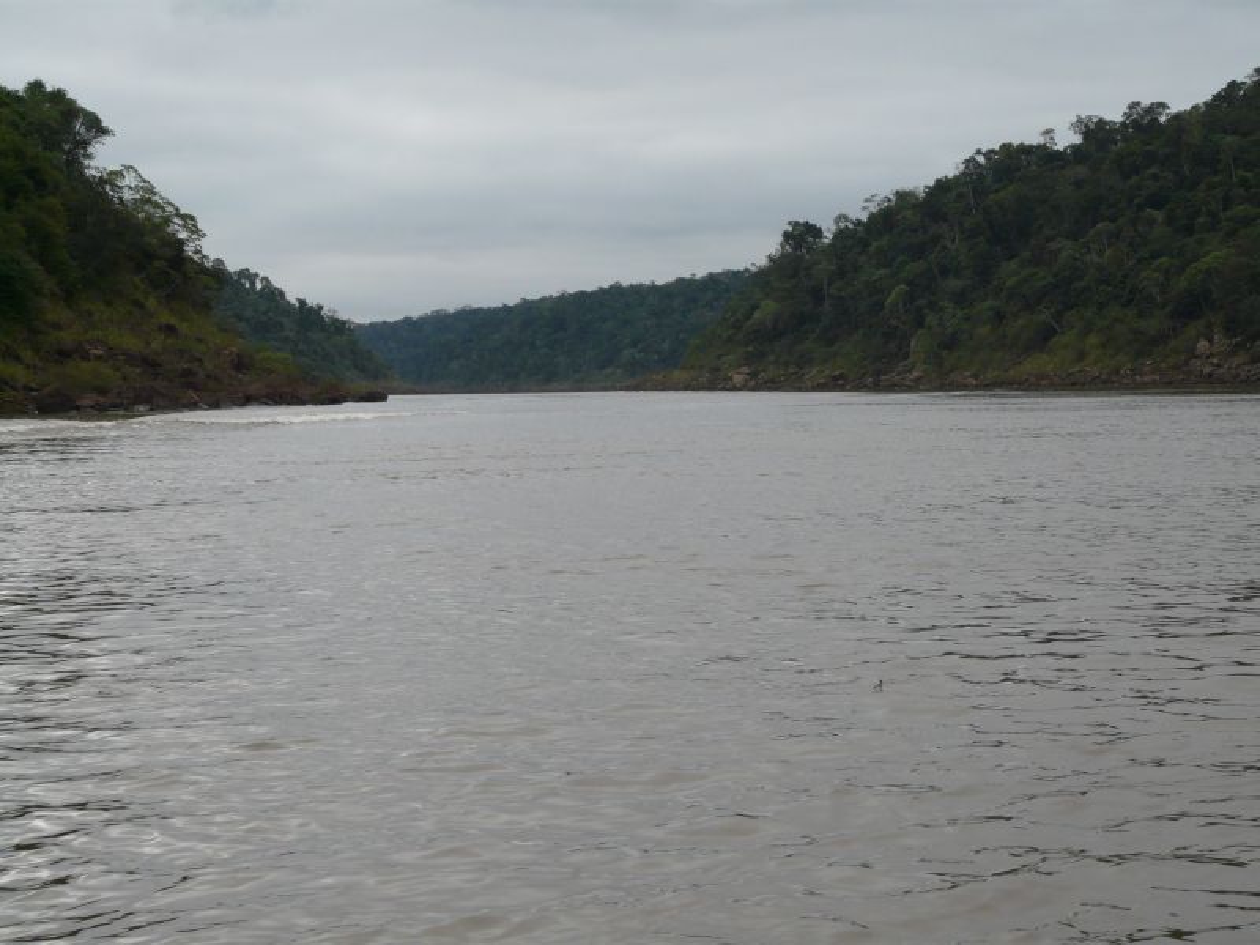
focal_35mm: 81
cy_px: 472
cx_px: 630
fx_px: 2948
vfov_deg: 18.2
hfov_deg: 24.1
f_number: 4
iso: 125
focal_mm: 13.3
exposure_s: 1/200
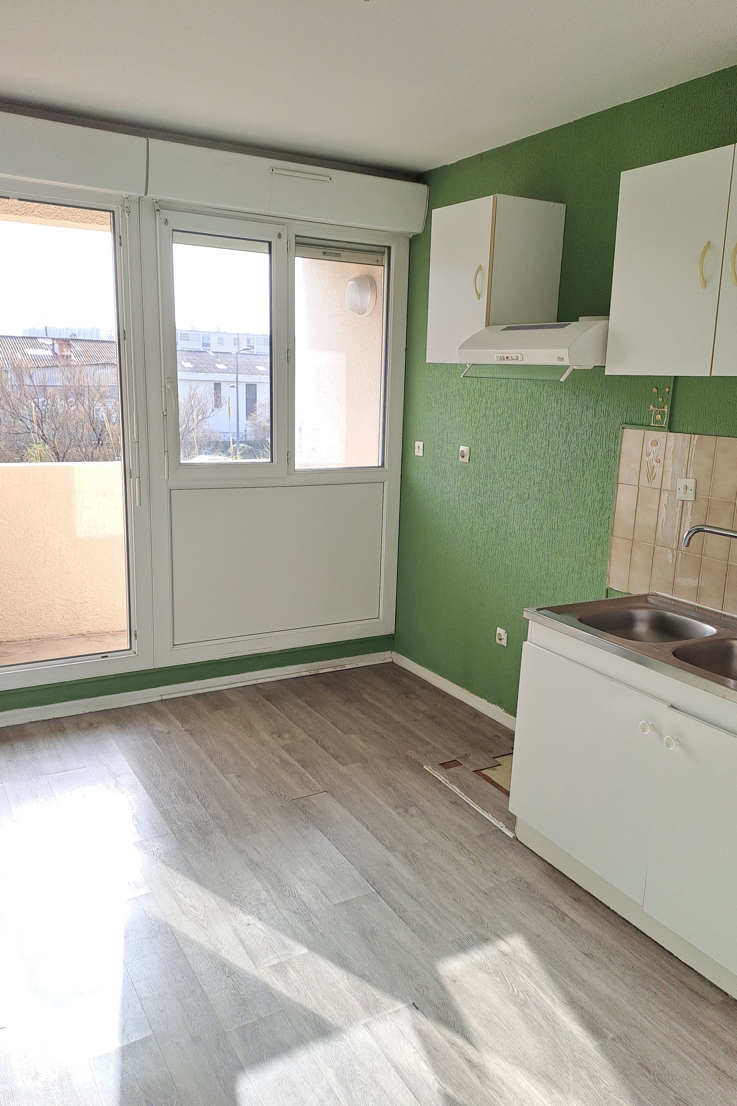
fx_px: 829
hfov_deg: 47.9
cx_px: 363
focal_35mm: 27
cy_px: 571
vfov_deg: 67.4
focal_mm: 4.65
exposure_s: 1/503
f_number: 1.8
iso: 32
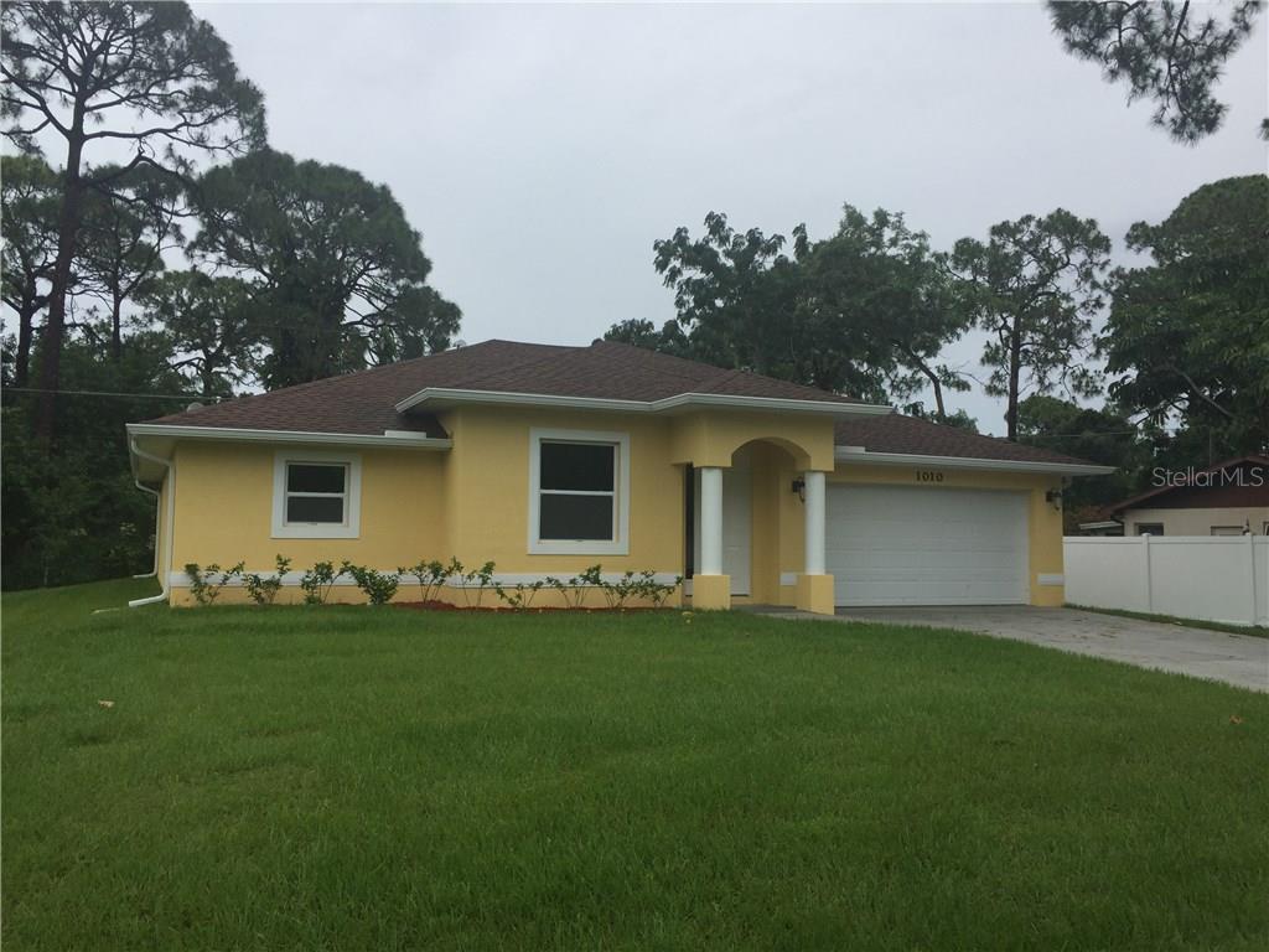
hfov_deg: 61.7
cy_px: 476
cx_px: 634
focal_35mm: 29
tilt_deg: +3.5
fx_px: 1063
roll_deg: -1.2
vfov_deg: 48.2
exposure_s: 1/1582
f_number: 2.2
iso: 32
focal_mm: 4.15
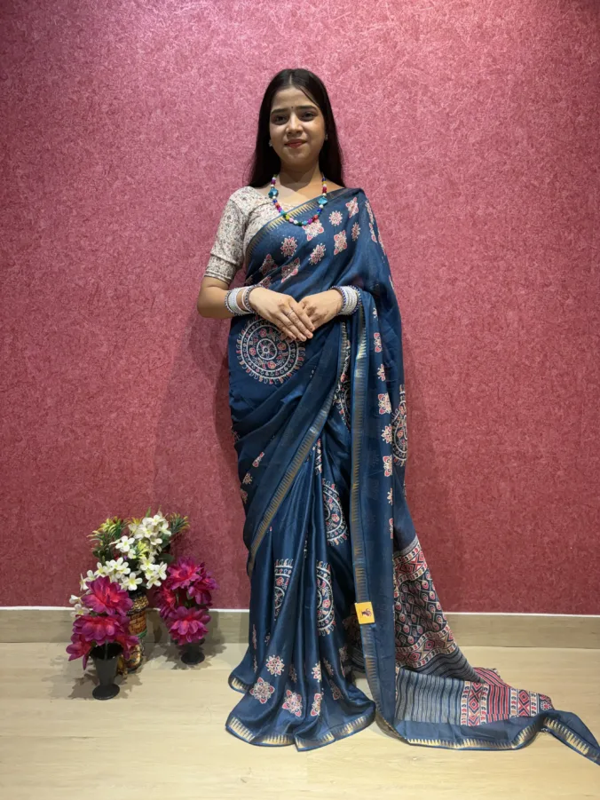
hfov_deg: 53.1
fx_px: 601
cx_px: 300
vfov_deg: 67.3
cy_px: 400
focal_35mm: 26
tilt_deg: -5.7
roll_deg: -0.8
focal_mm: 5.96
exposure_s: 1/100
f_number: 1.6
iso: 80
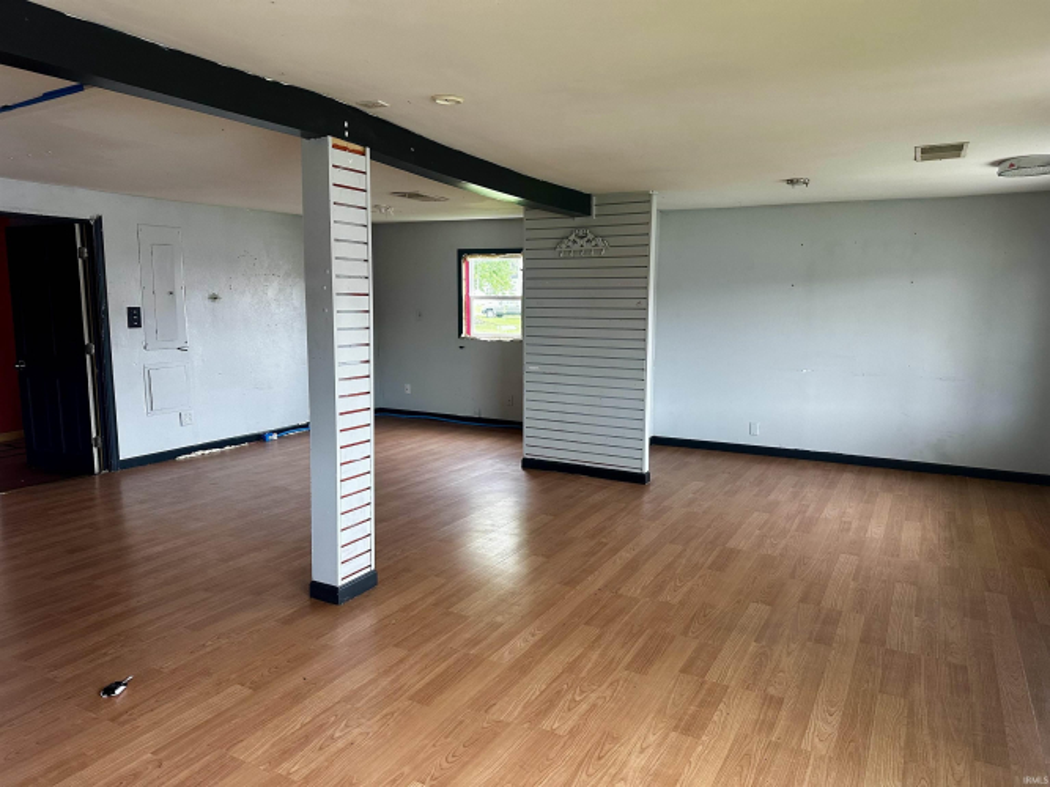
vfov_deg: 56.8
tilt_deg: -8.0
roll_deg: -0.9
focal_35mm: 24
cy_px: 394
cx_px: 525
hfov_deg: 71.6
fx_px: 728
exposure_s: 1/113
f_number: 1.78
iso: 250
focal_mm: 6.86
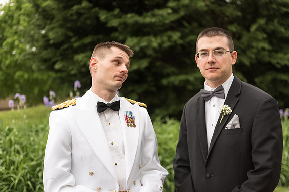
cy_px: 96
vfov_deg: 22.2
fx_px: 489
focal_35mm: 61
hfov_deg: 32.9
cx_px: 146
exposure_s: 1/4000
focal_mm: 60
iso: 500
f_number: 2.8
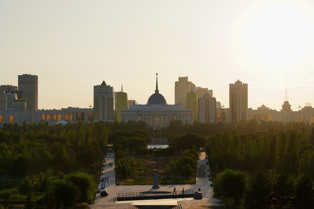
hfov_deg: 22.3
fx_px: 798
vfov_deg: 14.9
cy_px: 104
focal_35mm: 92
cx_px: 157
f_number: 4
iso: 100
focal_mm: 61
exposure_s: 1/1250
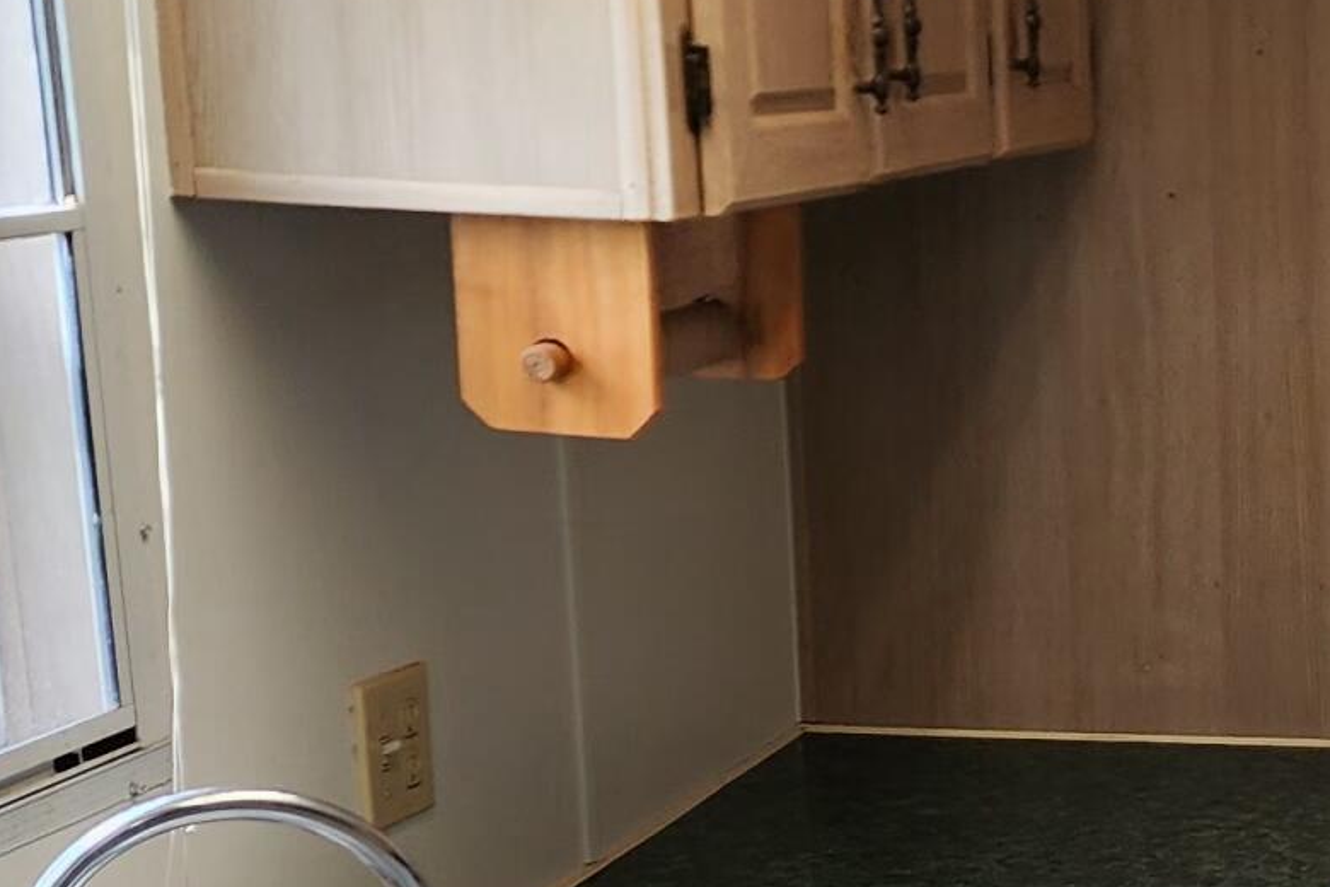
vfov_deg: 14.6
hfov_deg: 18.7
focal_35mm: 92
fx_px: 3399
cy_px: 913
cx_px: 2159
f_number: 1.8
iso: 64
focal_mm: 6.4
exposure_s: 1/120
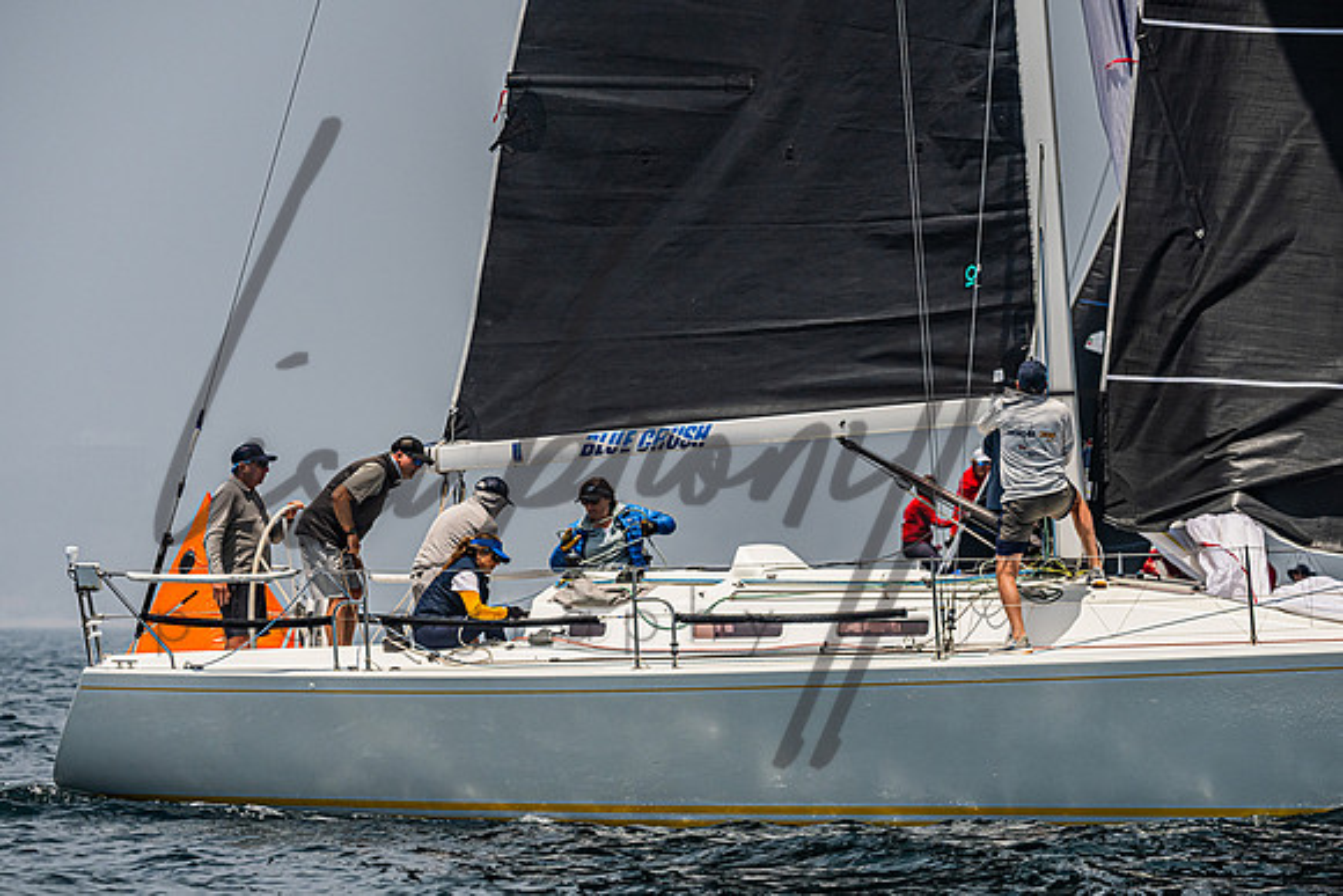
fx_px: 10337
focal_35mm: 277
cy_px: 509
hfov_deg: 7.4
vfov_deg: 5.0
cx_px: 614
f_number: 6.3
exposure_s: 1/6400
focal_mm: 220
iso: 400
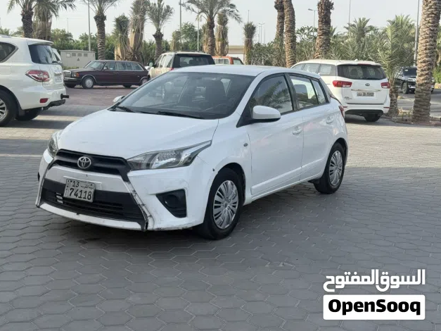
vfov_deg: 29.7
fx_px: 624
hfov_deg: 38.9
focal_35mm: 49
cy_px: 168
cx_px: 217
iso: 64
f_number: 1.78
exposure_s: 1/1642
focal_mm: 6.76
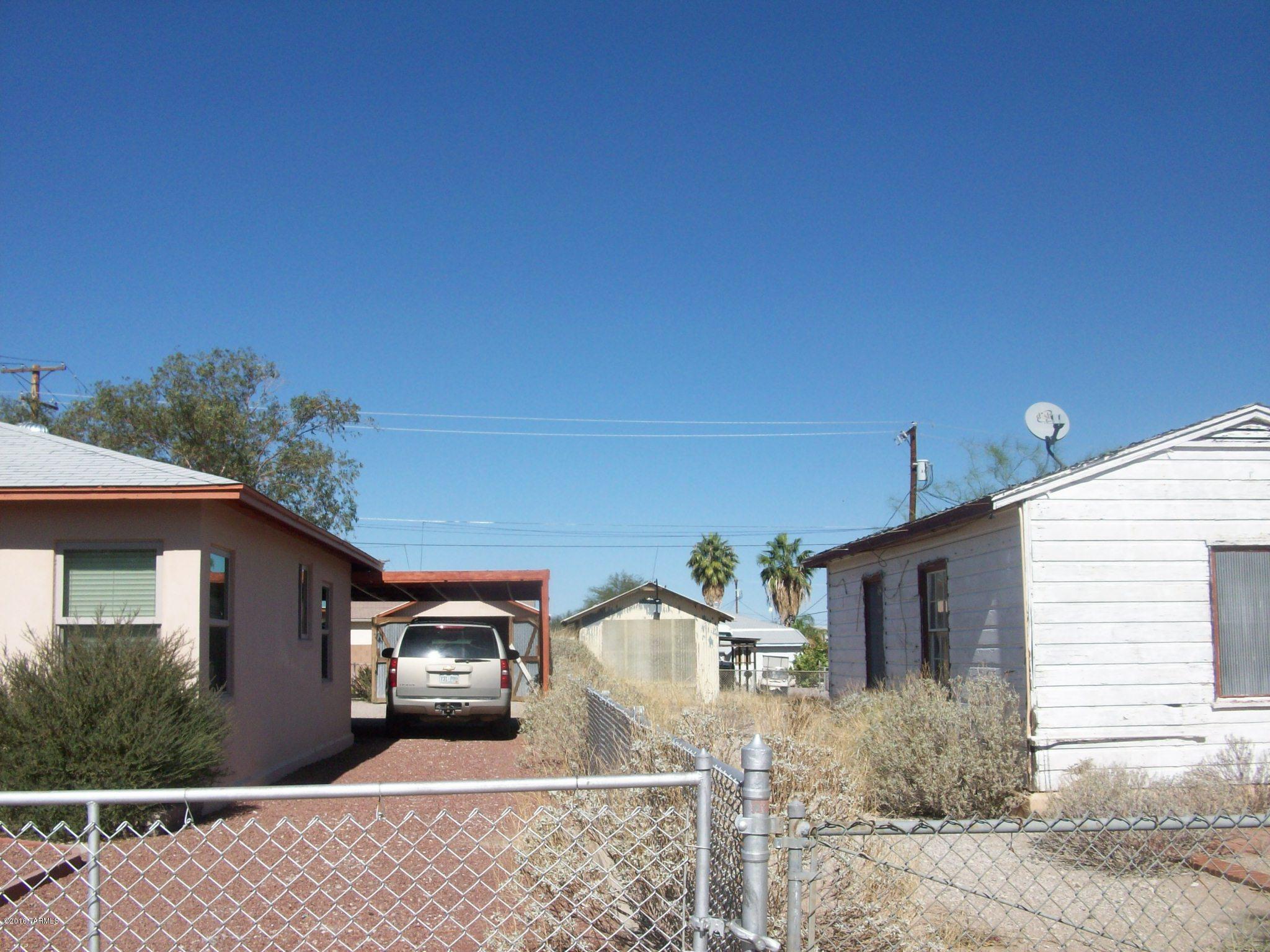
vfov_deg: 41.8
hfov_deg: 54.0
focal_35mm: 34
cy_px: 476
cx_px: 635
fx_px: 1247
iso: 64
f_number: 5.5
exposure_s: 1/505
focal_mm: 5.7
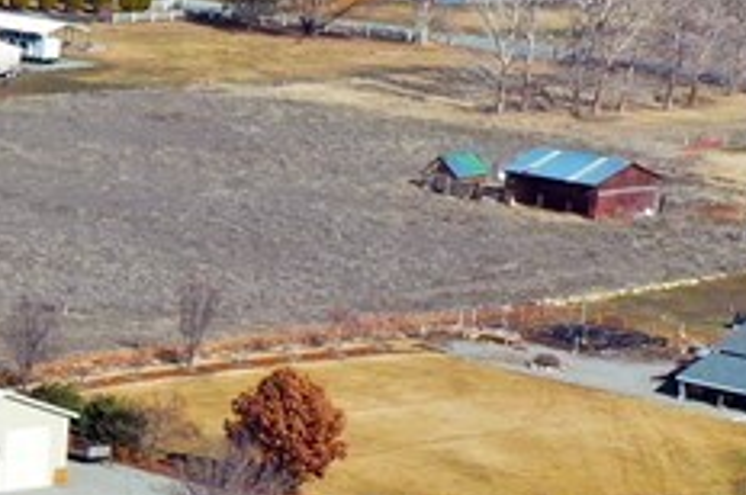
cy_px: 355
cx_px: -1474
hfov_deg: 8.5
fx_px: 4242
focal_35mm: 205
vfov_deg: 6.7
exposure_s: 1/400
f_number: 5.6
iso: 100
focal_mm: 10.26
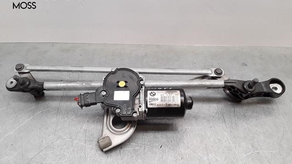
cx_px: 146
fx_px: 240
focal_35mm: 31
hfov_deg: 62.6
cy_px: 95
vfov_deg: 37.7
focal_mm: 2.91
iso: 80
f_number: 1.9
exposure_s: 1/100
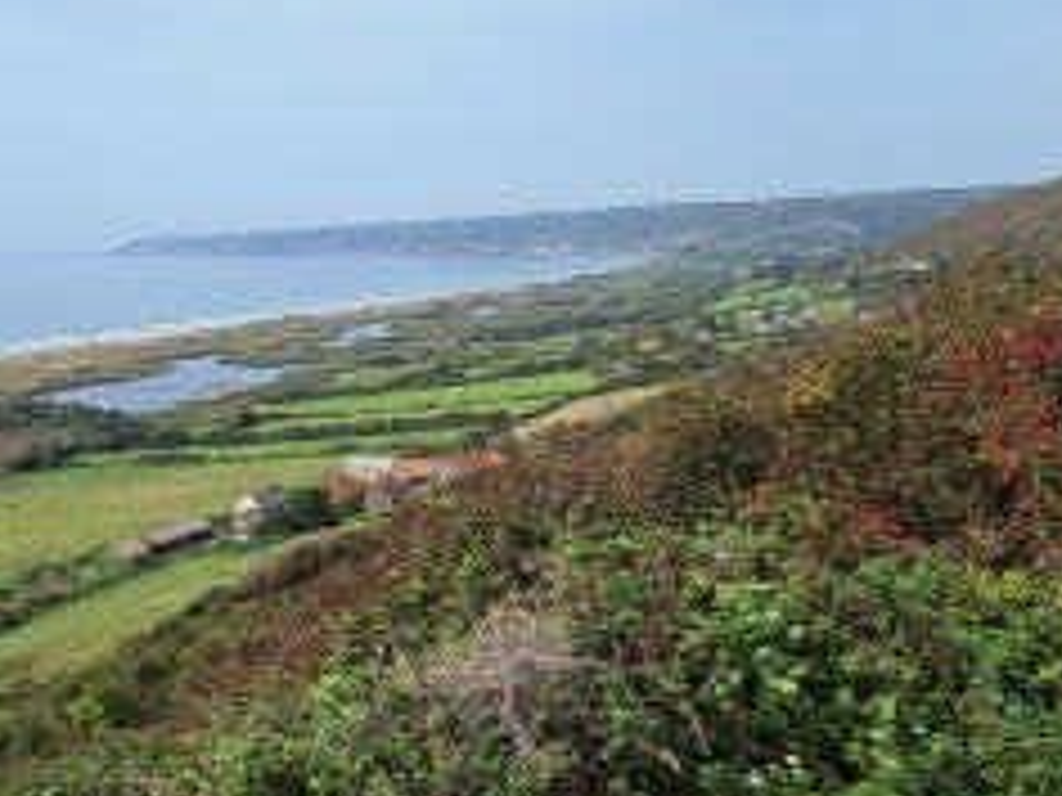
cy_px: 495
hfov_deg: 45.9
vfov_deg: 36.6
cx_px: 248
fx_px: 1196
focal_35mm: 39
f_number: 1.8
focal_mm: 5.54
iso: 40
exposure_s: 1/3205
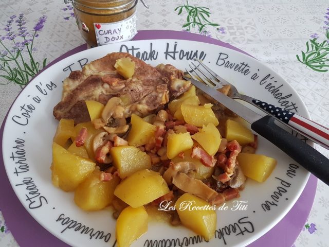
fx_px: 247
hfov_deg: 67.3
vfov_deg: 53.1
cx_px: 164
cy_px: 124
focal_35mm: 26
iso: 160
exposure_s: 1/50
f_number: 1.7
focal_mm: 4.2
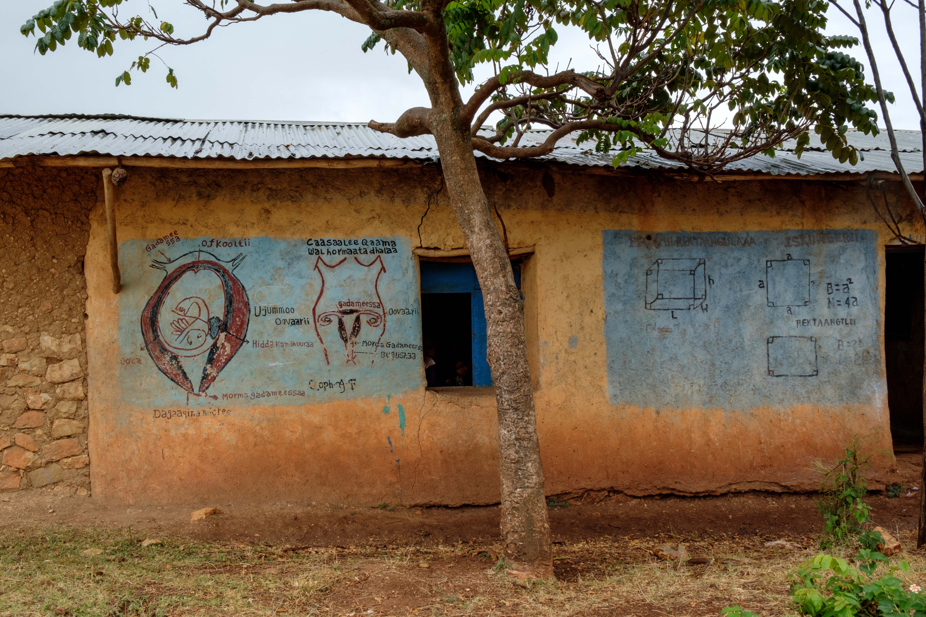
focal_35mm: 35
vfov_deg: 37.8
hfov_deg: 54.4
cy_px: 317
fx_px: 900
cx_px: 440
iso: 400
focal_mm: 22.3
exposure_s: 1/60
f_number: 14
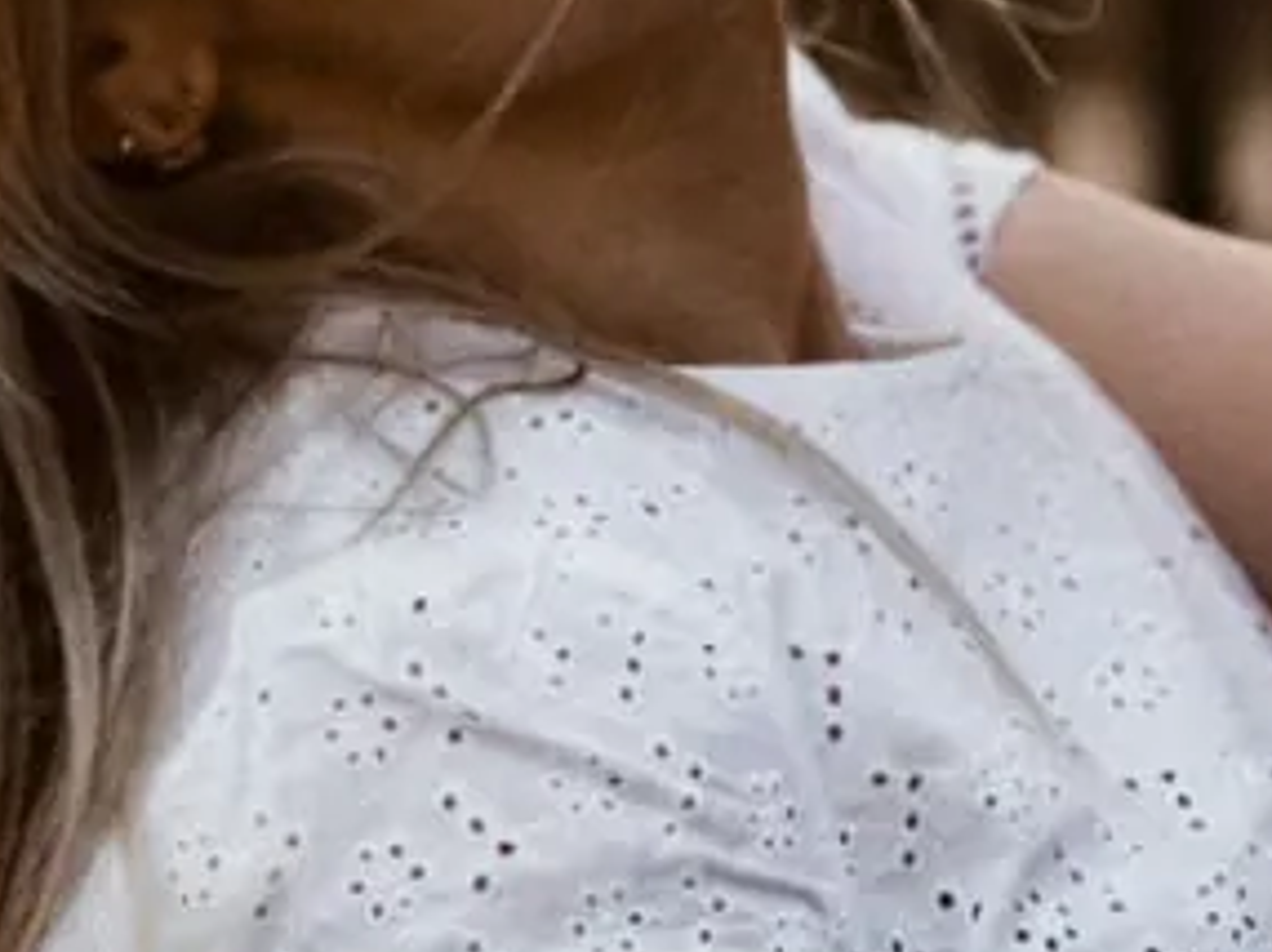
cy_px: 645
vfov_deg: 4.8
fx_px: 11345
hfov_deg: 6.4
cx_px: 378
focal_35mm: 309
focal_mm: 85
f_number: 4
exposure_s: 1/2000
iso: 3200
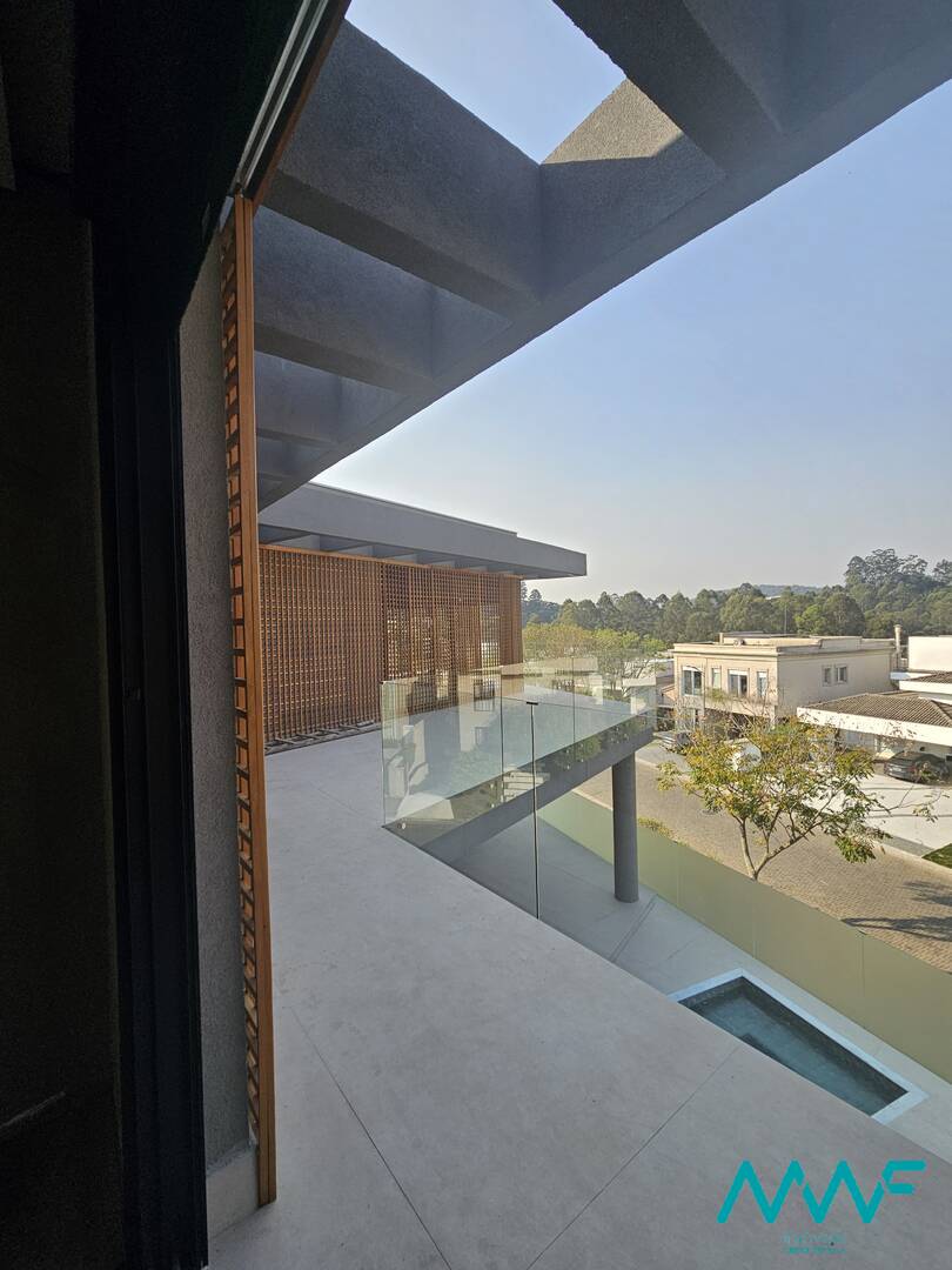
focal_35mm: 13
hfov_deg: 89.9
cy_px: 635
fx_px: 477
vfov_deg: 106.2
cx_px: 476
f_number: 2.2
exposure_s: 1/803
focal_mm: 2.2
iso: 50
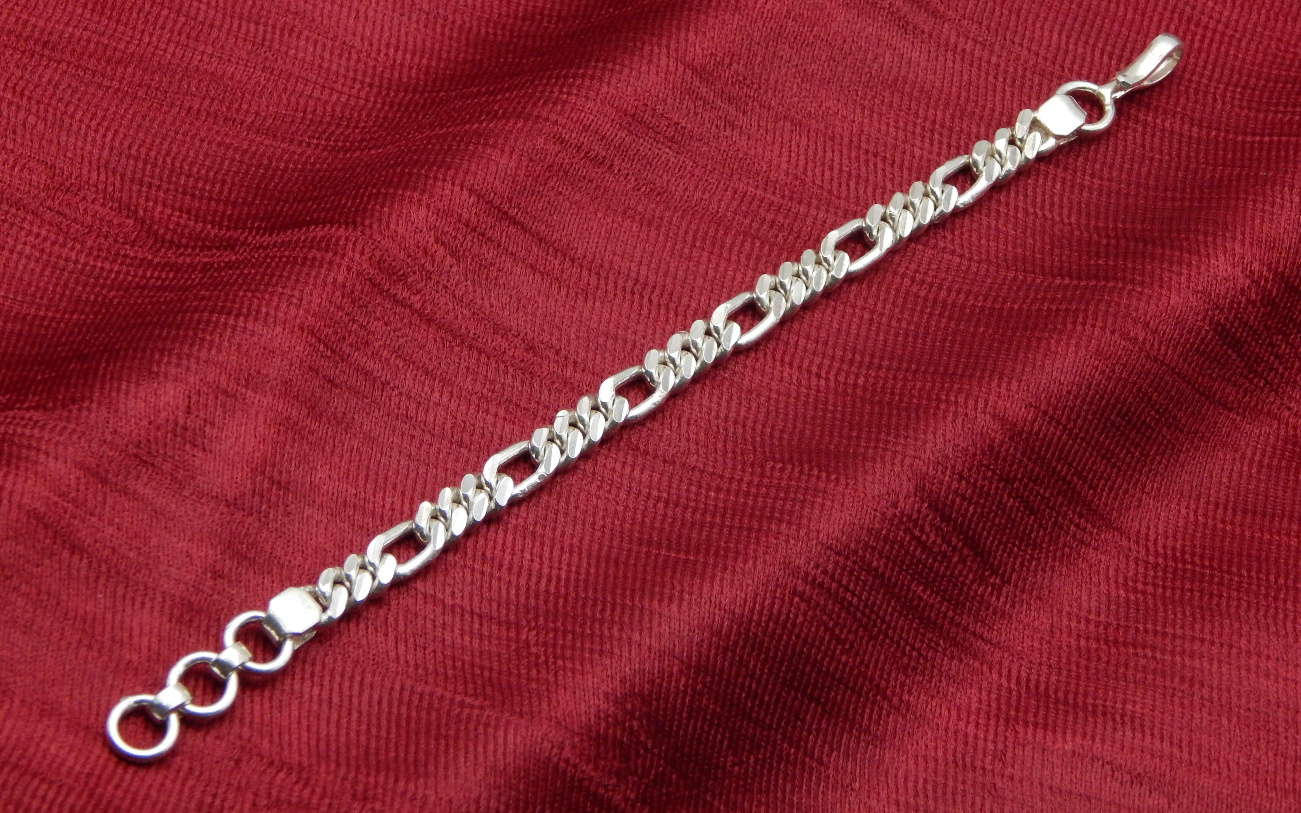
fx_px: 4290
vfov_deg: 10.8
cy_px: 381
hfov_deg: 17.2
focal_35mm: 121
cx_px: 650
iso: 400
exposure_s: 1/250
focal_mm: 20.5
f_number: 4.6
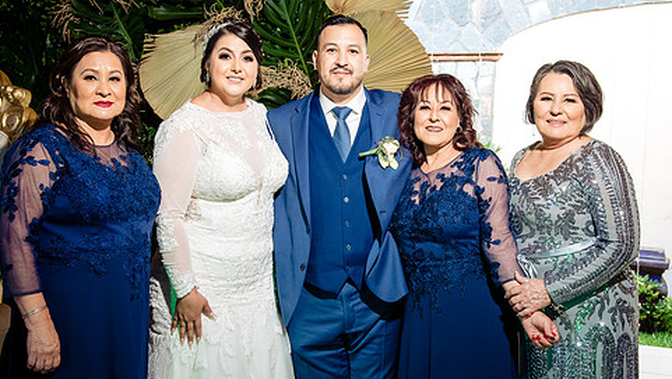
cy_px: 159
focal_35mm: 48
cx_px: 337
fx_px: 856
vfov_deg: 24.9
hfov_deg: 42.9
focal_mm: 38
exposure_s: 1/100
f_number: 7.1
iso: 2000
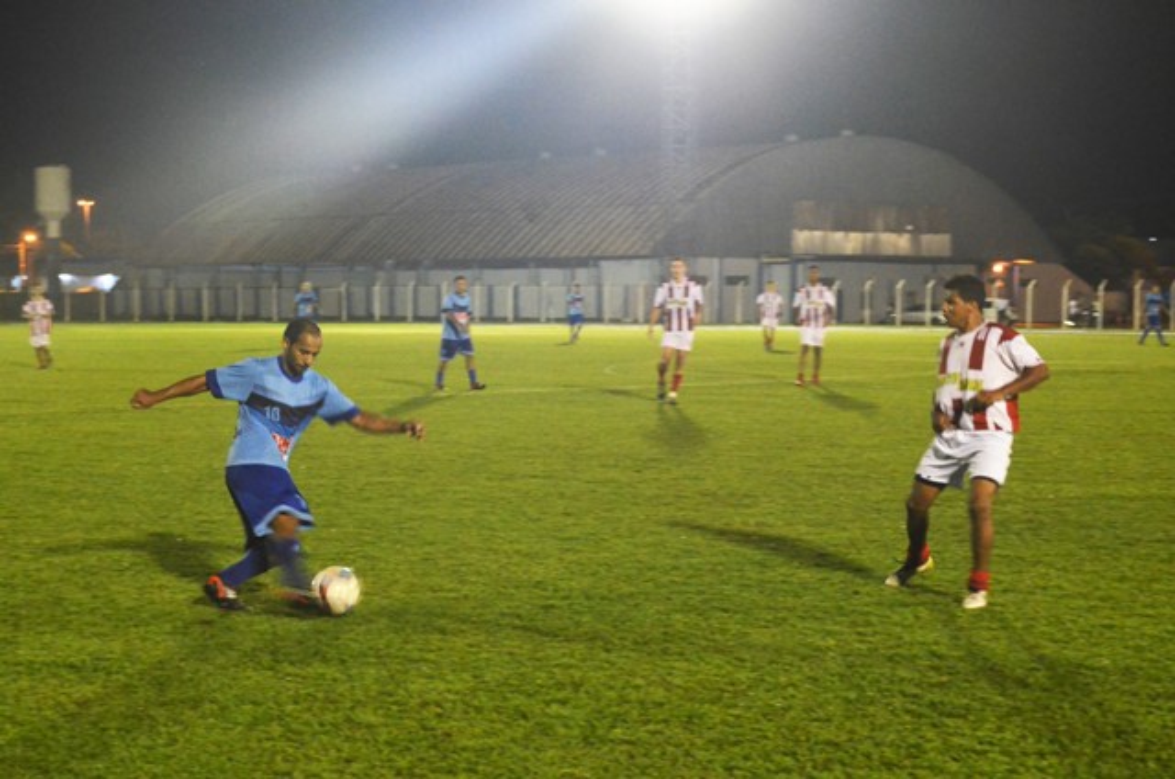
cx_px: 588
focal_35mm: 54
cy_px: 390
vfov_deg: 25.0
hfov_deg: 36.9
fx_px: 1759
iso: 1400
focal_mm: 36
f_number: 5
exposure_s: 1/60
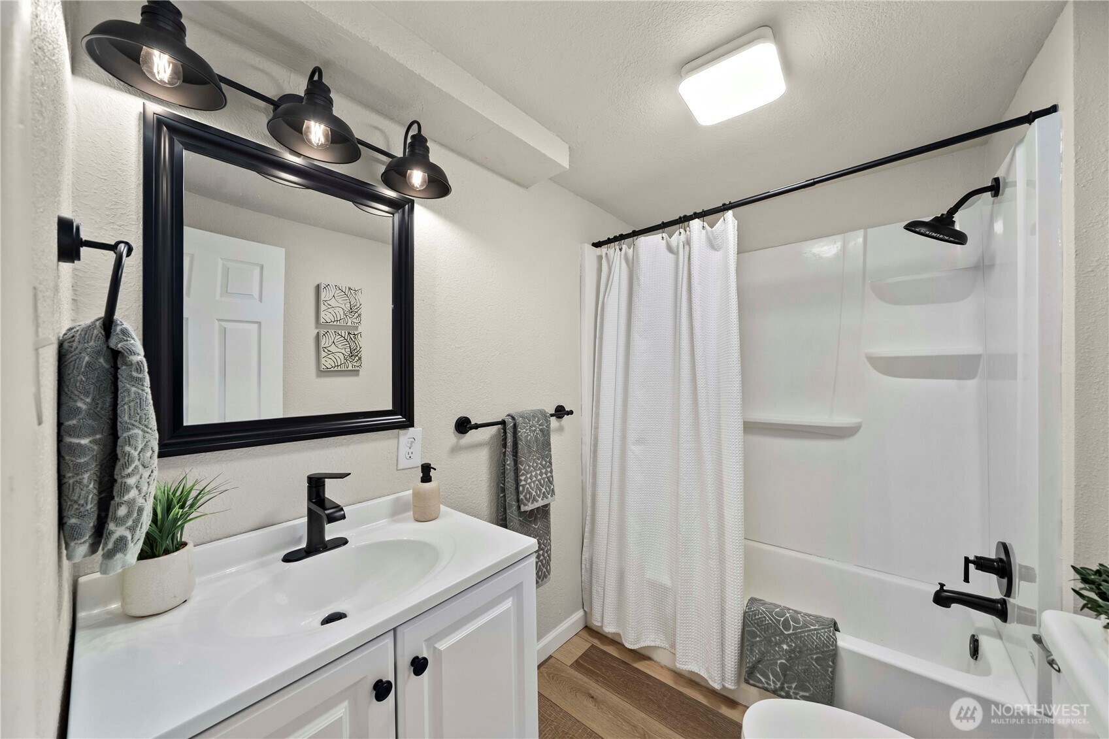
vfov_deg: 90.0
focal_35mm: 12
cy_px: 370
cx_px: 554
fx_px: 370
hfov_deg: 112.6
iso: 1000
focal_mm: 12
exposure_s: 1/15
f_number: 6.7
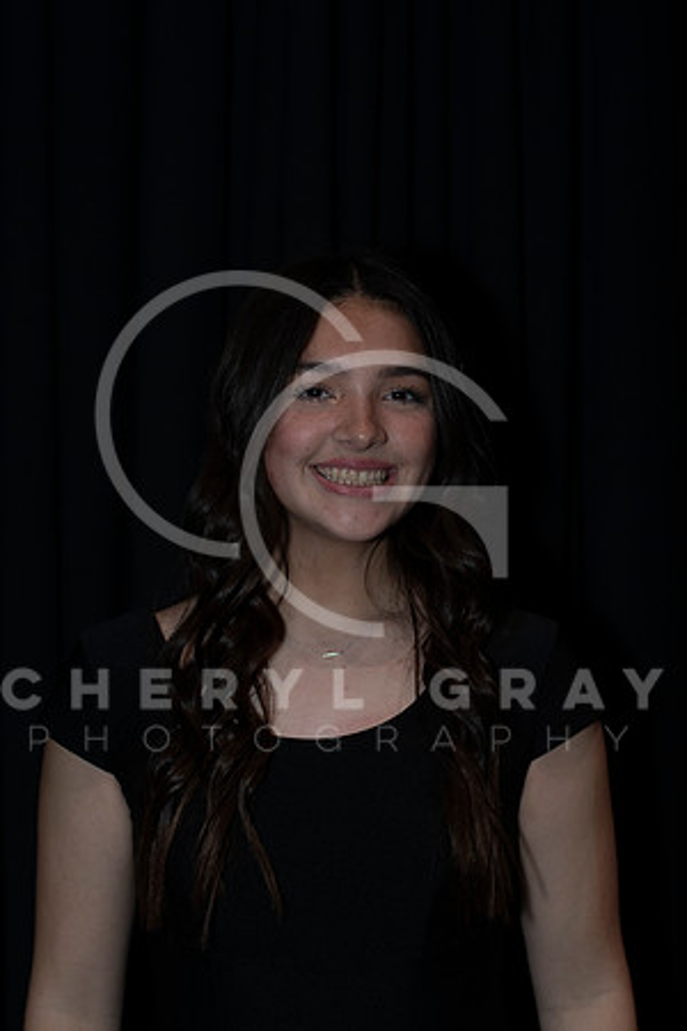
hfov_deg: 18.2
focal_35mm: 75
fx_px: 2147
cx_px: 344
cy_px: 516
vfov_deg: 27.0
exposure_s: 1/400
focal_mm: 50
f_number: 2.8
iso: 250
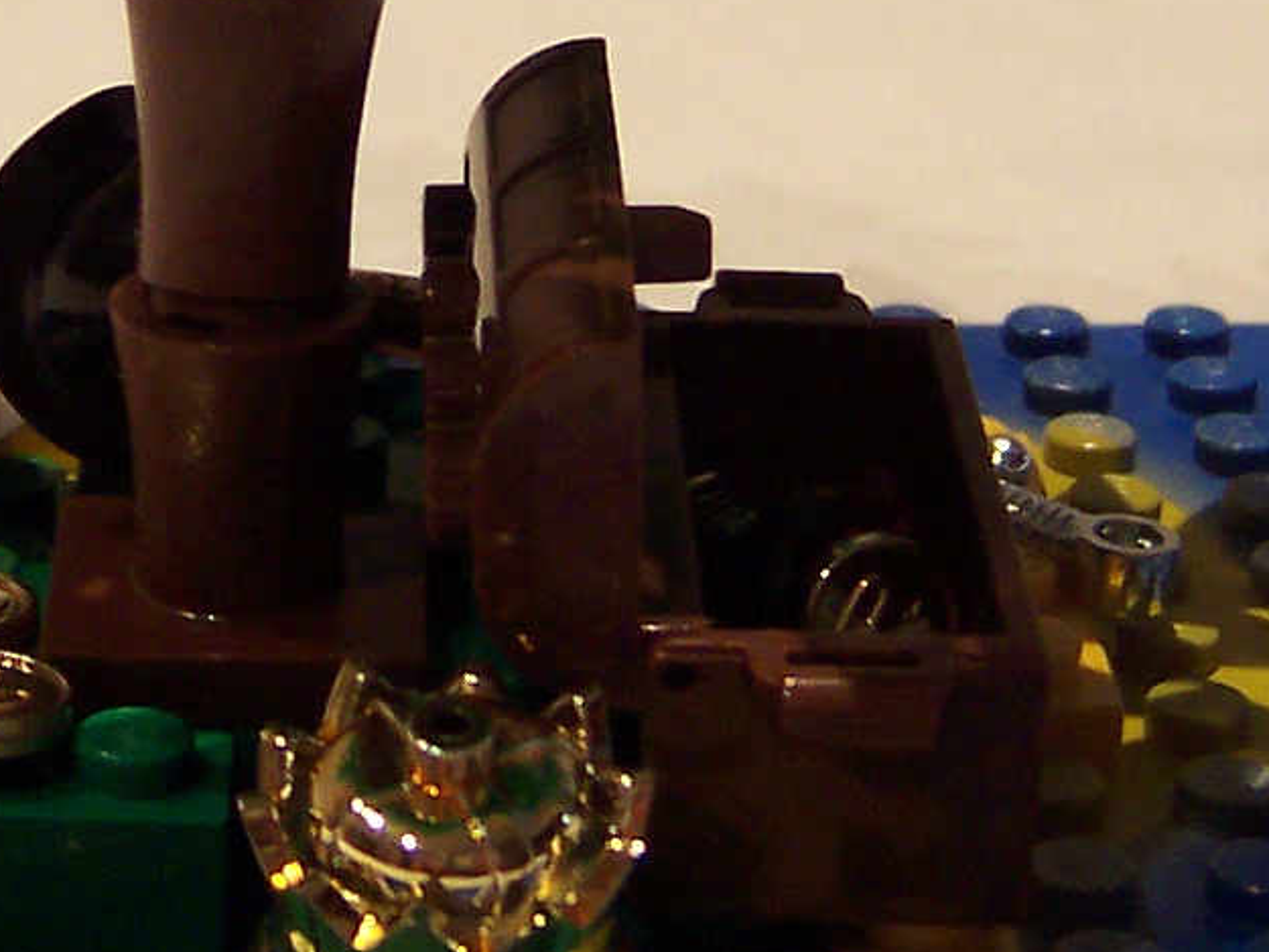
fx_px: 4290
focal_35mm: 117
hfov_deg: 16.8
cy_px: -138
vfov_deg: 12.4
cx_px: 443
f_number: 2.8
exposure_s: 1/15
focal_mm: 5.6
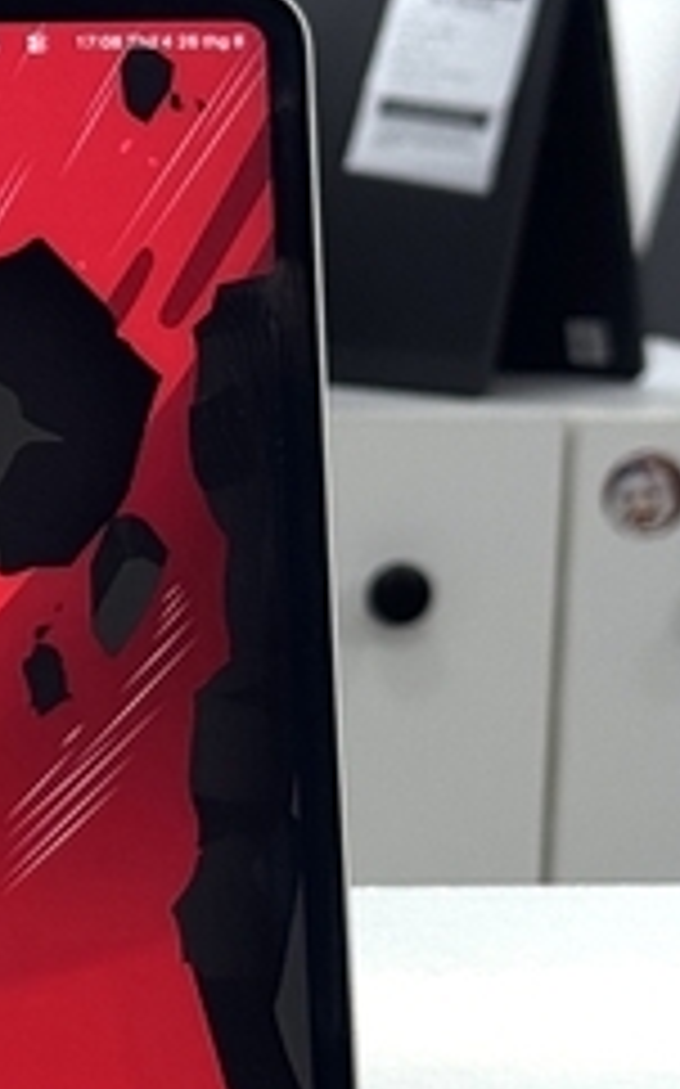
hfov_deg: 7.4
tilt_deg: -12.0
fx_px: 4987
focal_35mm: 168
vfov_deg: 12.4
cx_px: -775
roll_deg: +0.9
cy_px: 842
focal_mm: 6.76
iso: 50
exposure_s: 1/127
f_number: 1.78
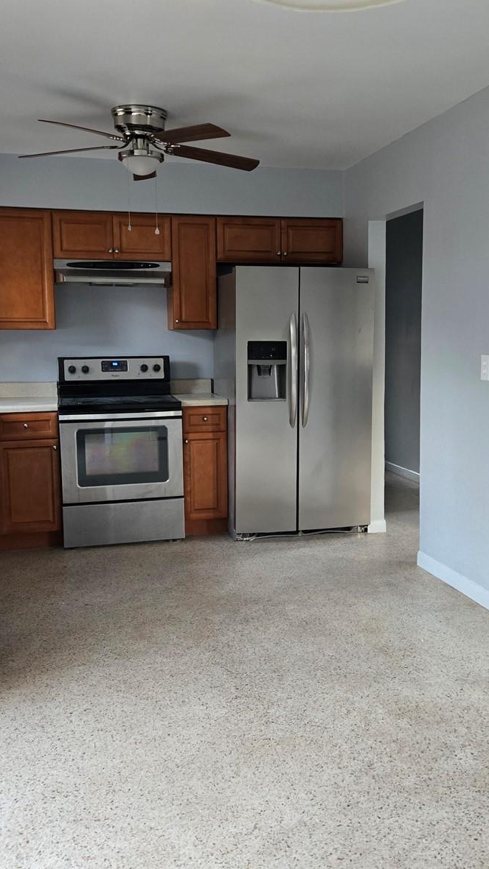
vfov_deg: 58.0
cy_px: 428
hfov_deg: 34.6
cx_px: 275
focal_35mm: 34
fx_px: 784
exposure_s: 1/60
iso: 640
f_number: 1.8
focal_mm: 5.4
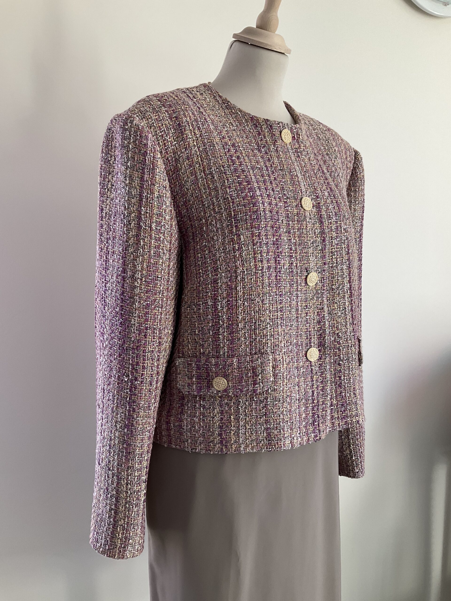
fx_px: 504
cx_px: 226
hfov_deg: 48.2
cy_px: 300
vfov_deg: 61.7
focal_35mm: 29
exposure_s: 1/122
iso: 50
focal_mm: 3
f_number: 1.8
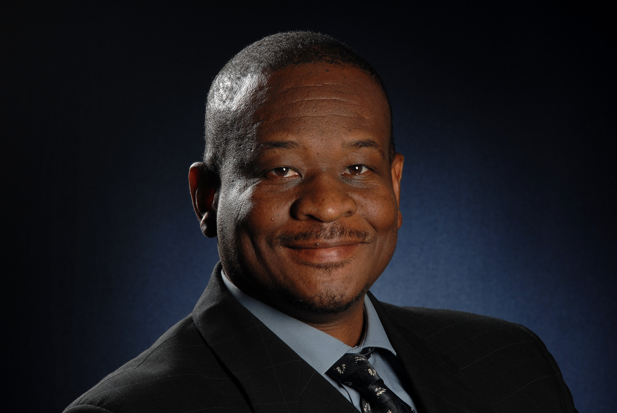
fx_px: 3475
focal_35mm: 202
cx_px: 308
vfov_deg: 6.8
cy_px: 206
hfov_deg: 10.1
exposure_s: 1/125
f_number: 11
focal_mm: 135
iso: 125
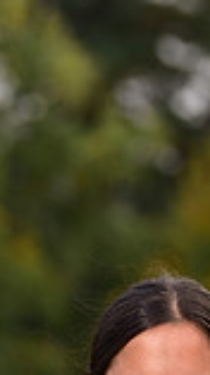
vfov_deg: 4.1
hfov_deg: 2.3
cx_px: 204
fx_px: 5201
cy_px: 650
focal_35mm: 524
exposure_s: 1/250
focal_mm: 135
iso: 160
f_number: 4.5
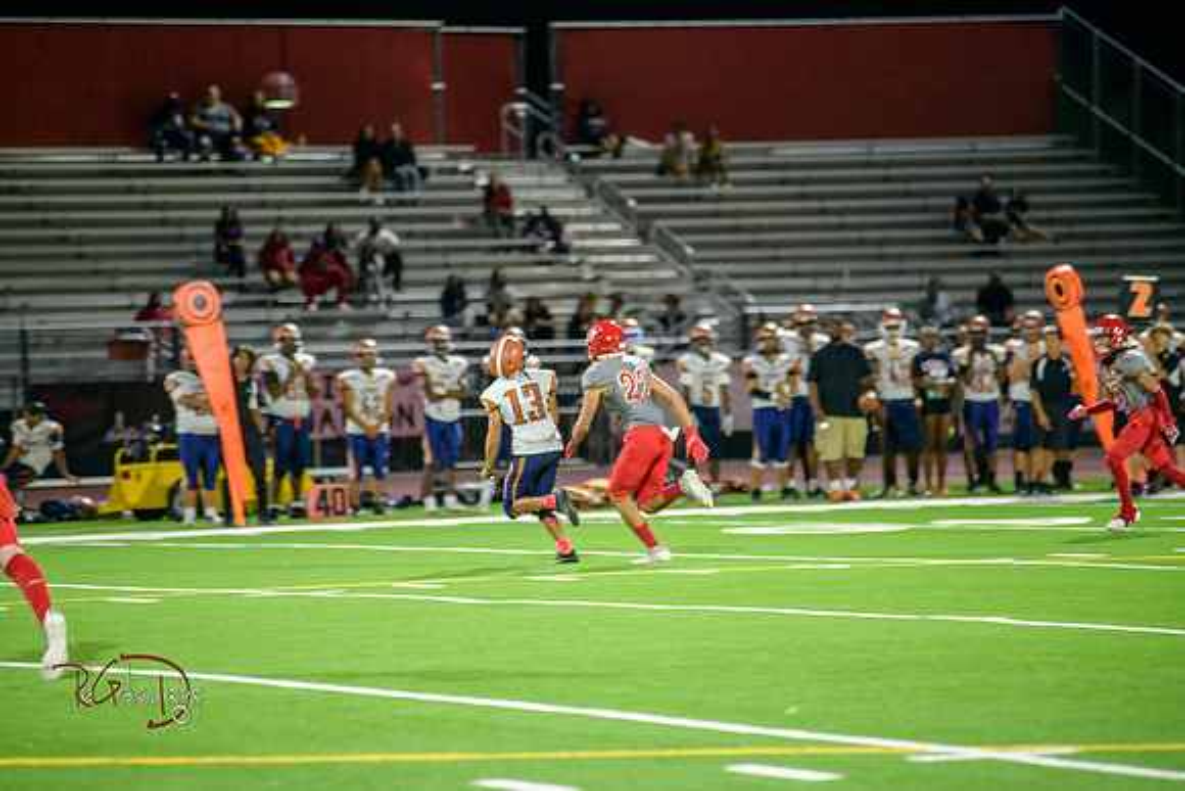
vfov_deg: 6.9
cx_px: 592
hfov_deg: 10.3
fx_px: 6585
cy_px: 396
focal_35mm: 200
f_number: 2.8
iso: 1600
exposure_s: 1/250
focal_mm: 200
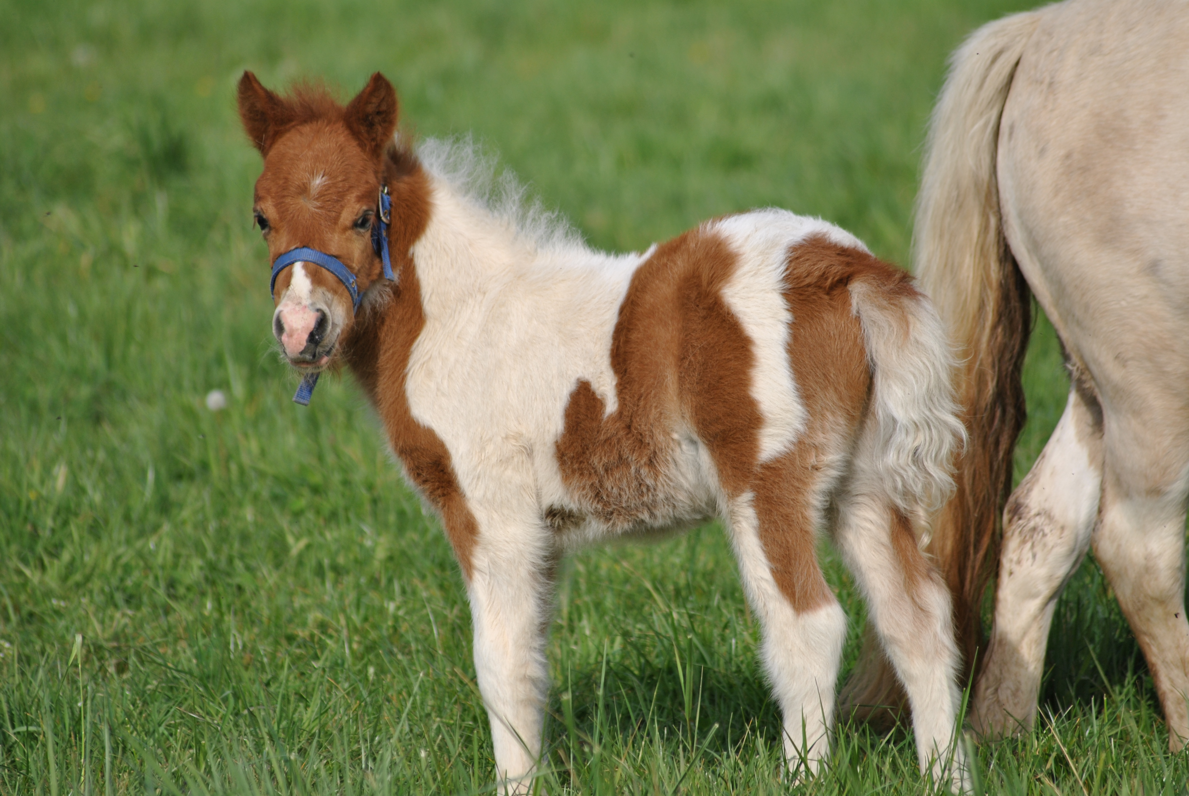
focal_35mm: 292
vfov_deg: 4.7
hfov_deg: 7.0
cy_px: 398
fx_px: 9672
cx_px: 594
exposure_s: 1/1000
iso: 125
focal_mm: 195
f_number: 4.8
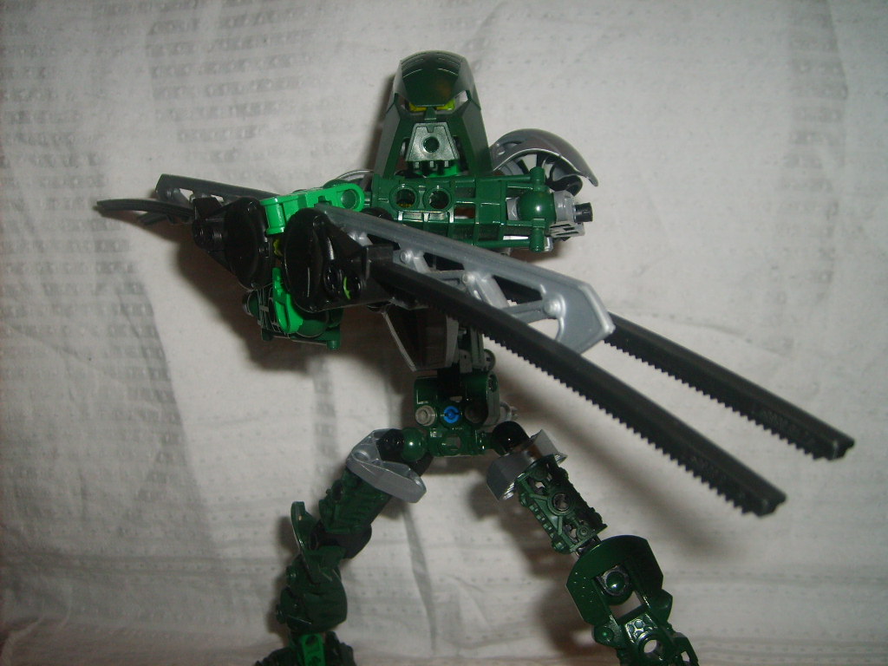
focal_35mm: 35
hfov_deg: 52.6
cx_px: 444
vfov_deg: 40.7
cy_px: 333
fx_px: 898
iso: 100
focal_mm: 5.8
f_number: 2.8
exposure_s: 1/45
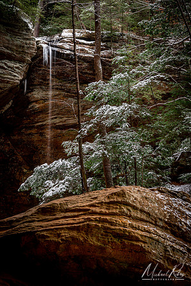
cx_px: 96
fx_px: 597
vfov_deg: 27.0
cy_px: 143
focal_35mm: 75
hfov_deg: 18.2
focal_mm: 50
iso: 100
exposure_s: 1/3
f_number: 16
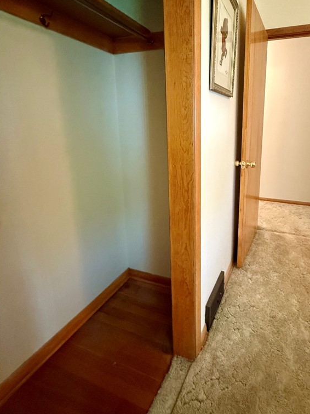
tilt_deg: -9.7
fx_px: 227
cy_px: 171
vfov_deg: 83.9
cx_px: 207
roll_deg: -0.1
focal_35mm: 19
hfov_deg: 66.8
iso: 1000
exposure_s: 1/60
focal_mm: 2.22
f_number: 2.2
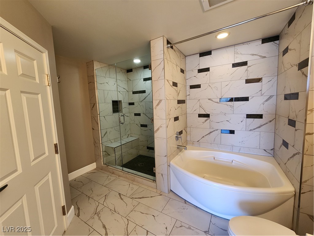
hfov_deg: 106.2
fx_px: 118
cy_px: 118
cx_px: 157
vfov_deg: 89.9
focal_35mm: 13
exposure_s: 1/40
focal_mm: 2.2
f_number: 2.2
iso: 320
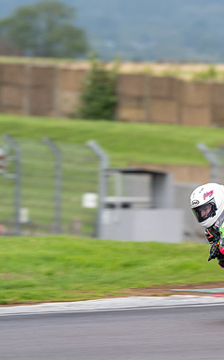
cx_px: 250
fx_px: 9962
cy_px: 164
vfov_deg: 2.1
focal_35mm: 1018
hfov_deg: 1.3
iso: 125
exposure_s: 1/160
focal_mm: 600
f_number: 10
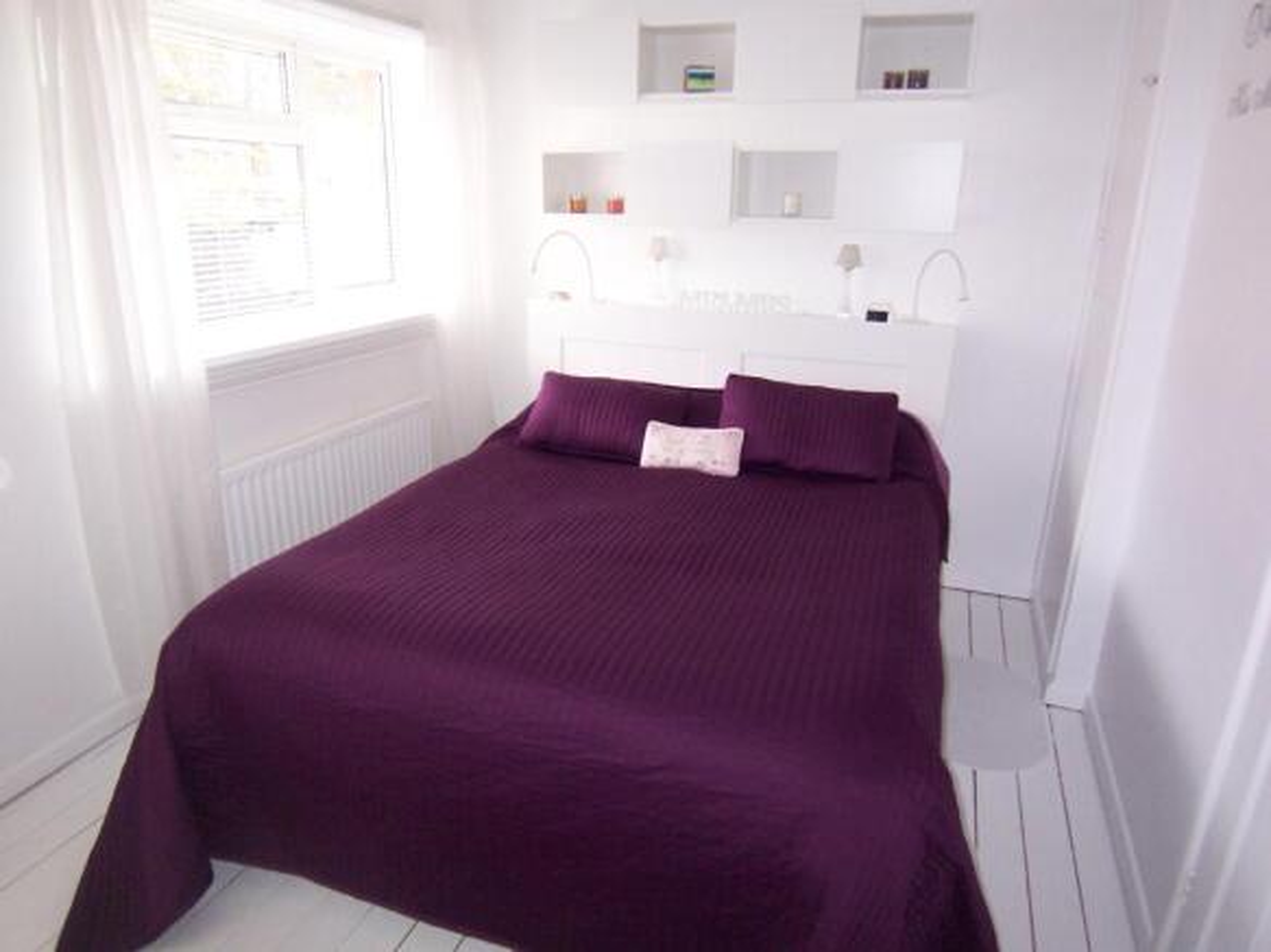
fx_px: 844
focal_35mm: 23
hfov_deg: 73.9
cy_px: 476
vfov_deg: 58.9
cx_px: 636
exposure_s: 1/30
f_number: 2.8
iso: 200
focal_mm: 3.8
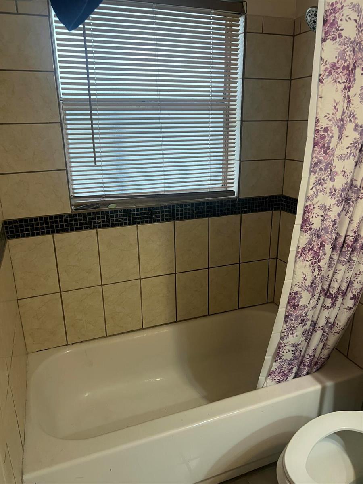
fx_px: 364
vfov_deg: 67.3
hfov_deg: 53.1
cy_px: 242
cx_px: 182
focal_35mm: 26
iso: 80
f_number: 1.5
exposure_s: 1/60
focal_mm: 5.7
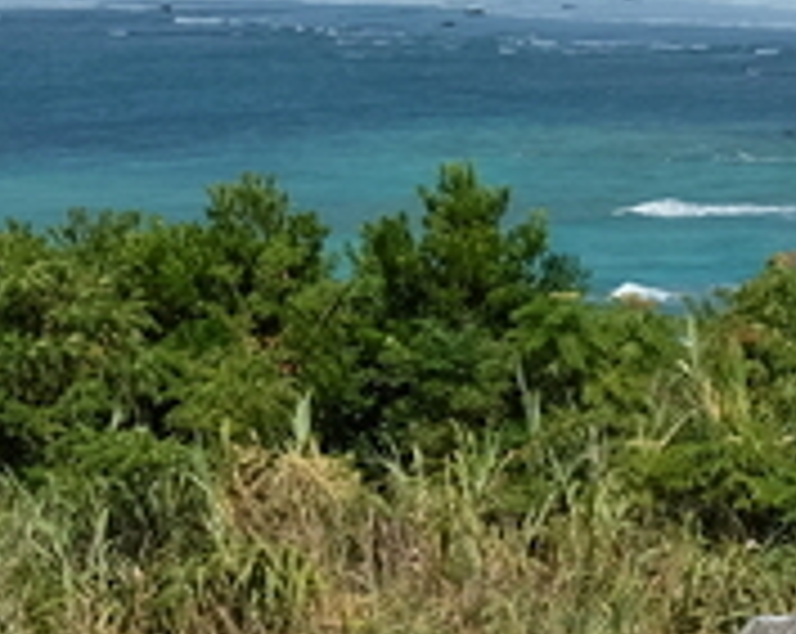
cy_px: 189
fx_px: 4798
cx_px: 809
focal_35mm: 204
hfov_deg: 9.4
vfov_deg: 7.6
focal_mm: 21.4
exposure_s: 1/450
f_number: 10
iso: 200
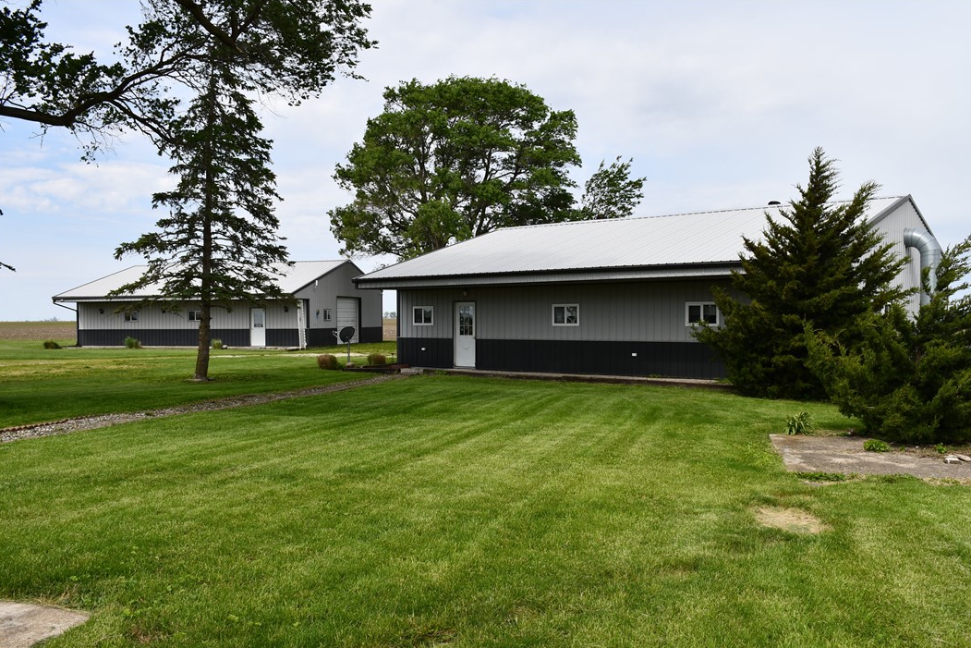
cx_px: 497
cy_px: 333
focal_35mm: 31
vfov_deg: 42.3
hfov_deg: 60.3
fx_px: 836
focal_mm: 20
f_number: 9
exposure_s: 1/320
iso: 100
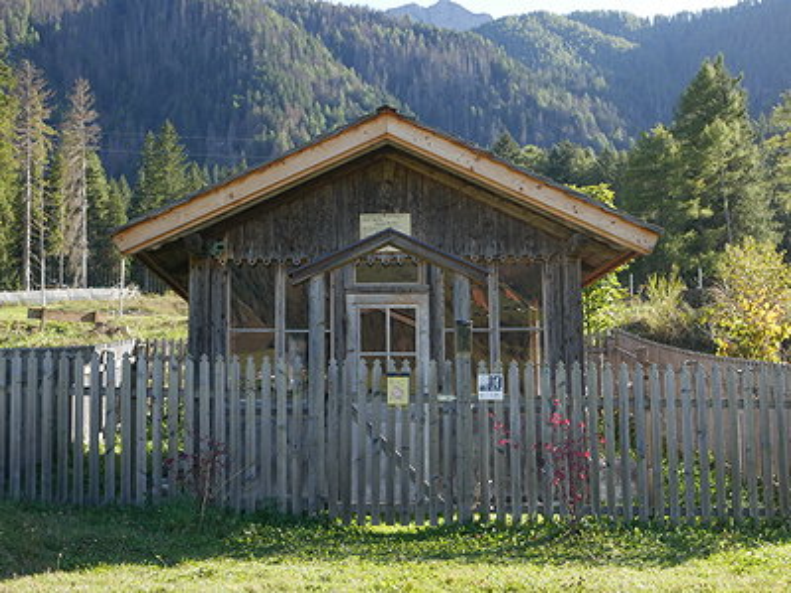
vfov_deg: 29.1
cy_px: 296
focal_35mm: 50
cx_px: 396
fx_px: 1143
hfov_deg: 38.2
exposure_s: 1/500
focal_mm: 25
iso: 200
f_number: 3.5
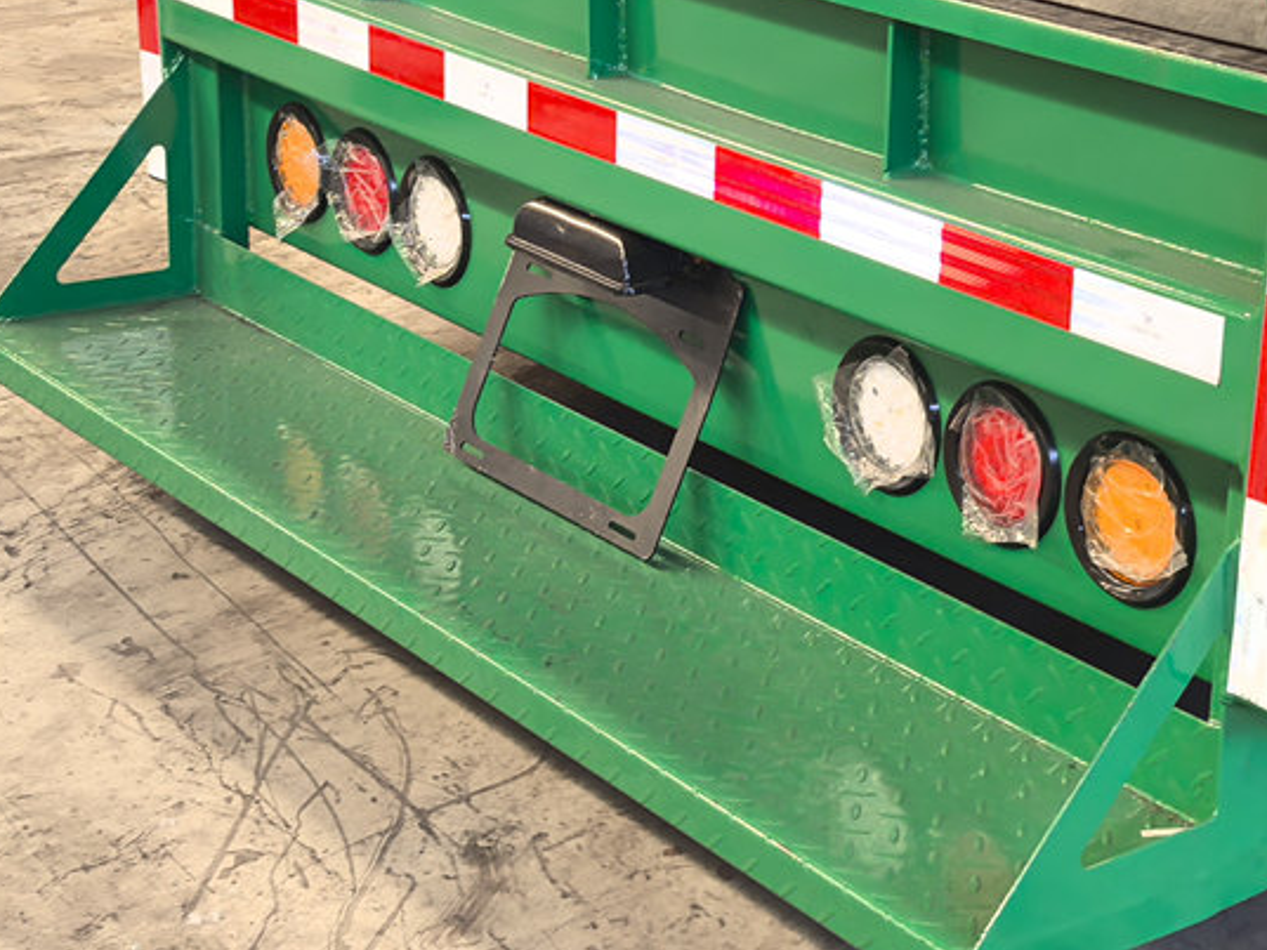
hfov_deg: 25.6
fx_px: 2782
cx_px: 684
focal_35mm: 76
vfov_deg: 19.4
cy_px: 431
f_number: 1.4
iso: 160
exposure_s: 1/50
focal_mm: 6.98
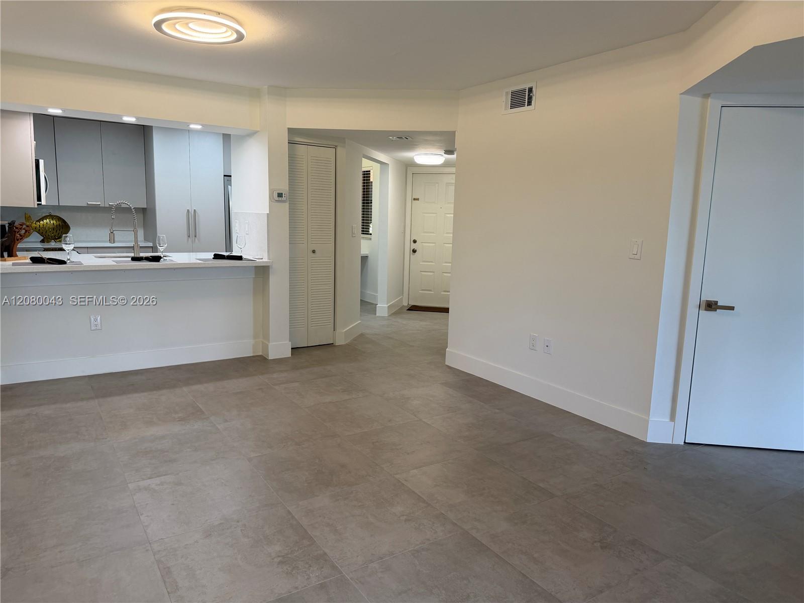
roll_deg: -0.9
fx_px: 557
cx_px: 402
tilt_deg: -9.3
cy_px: 302
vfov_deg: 56.8
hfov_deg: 71.6
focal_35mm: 24
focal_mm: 6.76
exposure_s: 1/120
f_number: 1.78
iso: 100
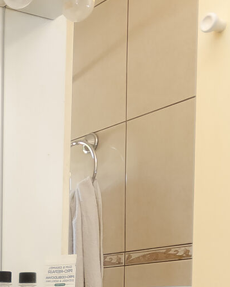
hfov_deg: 17.2
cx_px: -150
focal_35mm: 77
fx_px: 655
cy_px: 363
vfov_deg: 22.4
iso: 560
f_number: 4
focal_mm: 10
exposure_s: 1/60
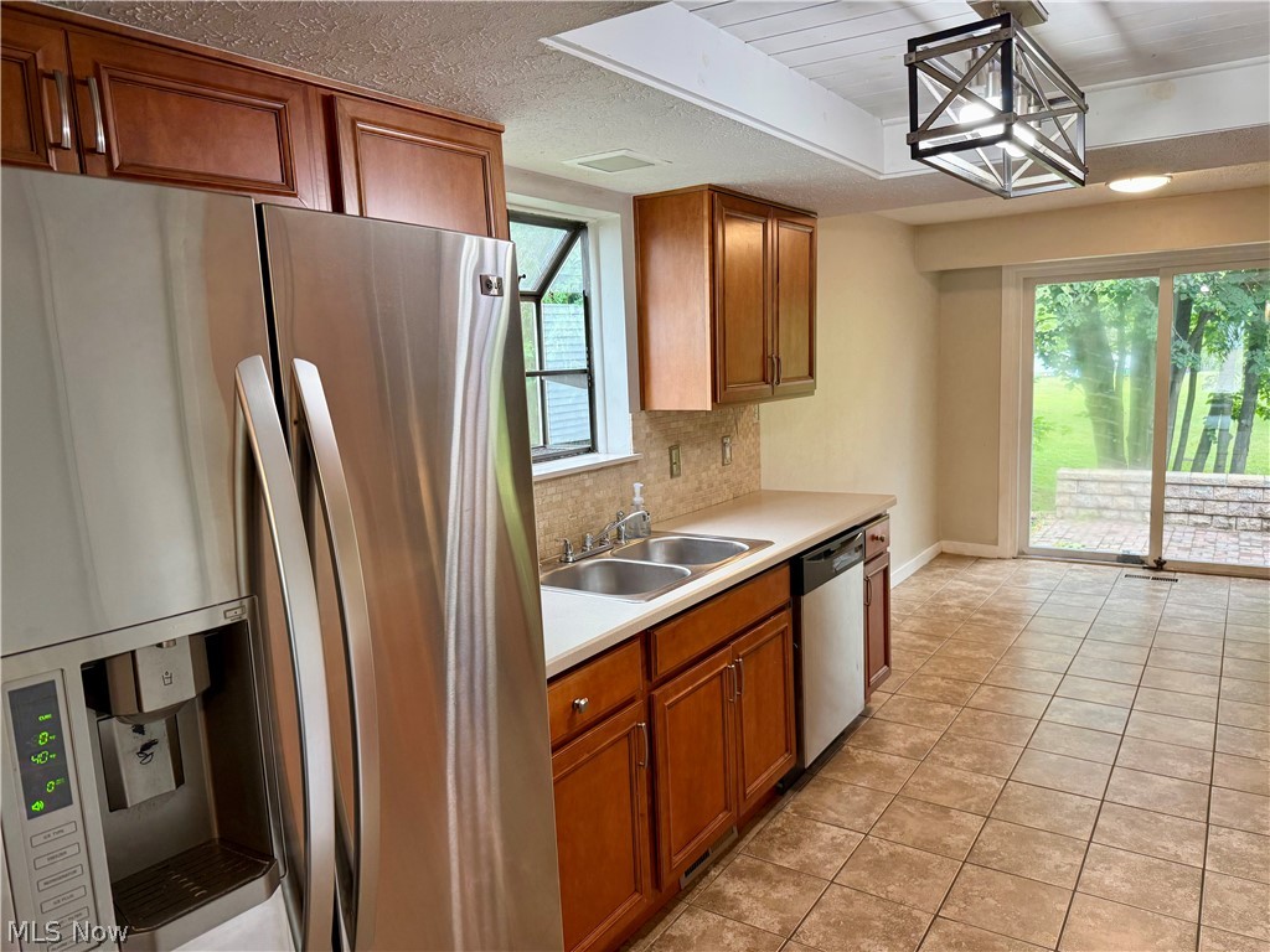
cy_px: 476
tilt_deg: -7.8
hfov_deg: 71.6
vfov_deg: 56.8
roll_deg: +2.8
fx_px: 881
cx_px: 635
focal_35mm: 24
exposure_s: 1/60
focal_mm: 6.76
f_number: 1.78
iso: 125
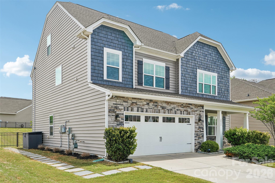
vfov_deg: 43.6
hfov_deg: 61.9
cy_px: 92
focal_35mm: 30
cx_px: 138
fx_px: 229
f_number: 8
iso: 100
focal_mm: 20
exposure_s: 1/90
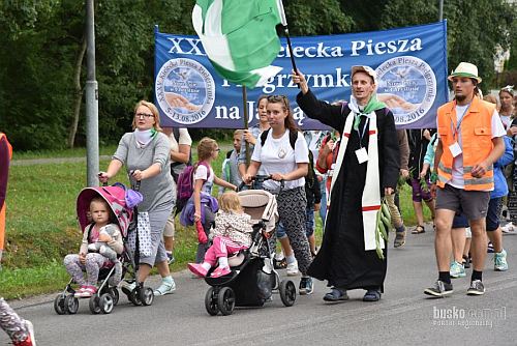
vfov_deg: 11.4
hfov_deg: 17.1
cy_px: 173
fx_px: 1724
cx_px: 258
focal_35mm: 120
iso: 800
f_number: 7.1
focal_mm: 120
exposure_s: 1/200
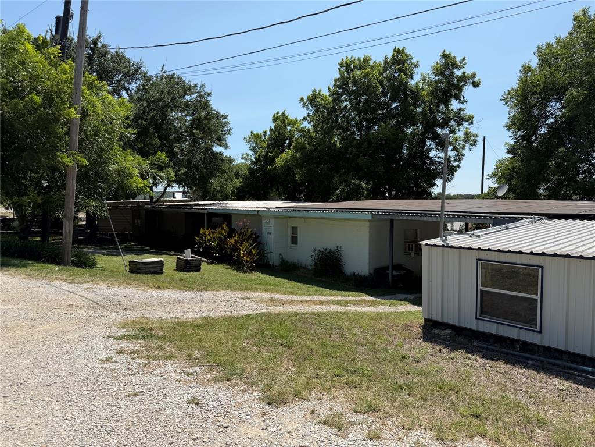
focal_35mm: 24
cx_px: 298
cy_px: 224
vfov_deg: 56.8
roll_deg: +0.9
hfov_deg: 71.6
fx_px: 413
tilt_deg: -3.9
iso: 80
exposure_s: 1/4975
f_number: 1.78
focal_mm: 6.76
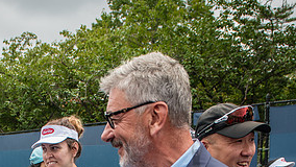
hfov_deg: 29.0
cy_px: 280
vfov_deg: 15.0
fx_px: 565
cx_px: 84
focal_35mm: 72
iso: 200
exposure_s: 1/640
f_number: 4
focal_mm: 24
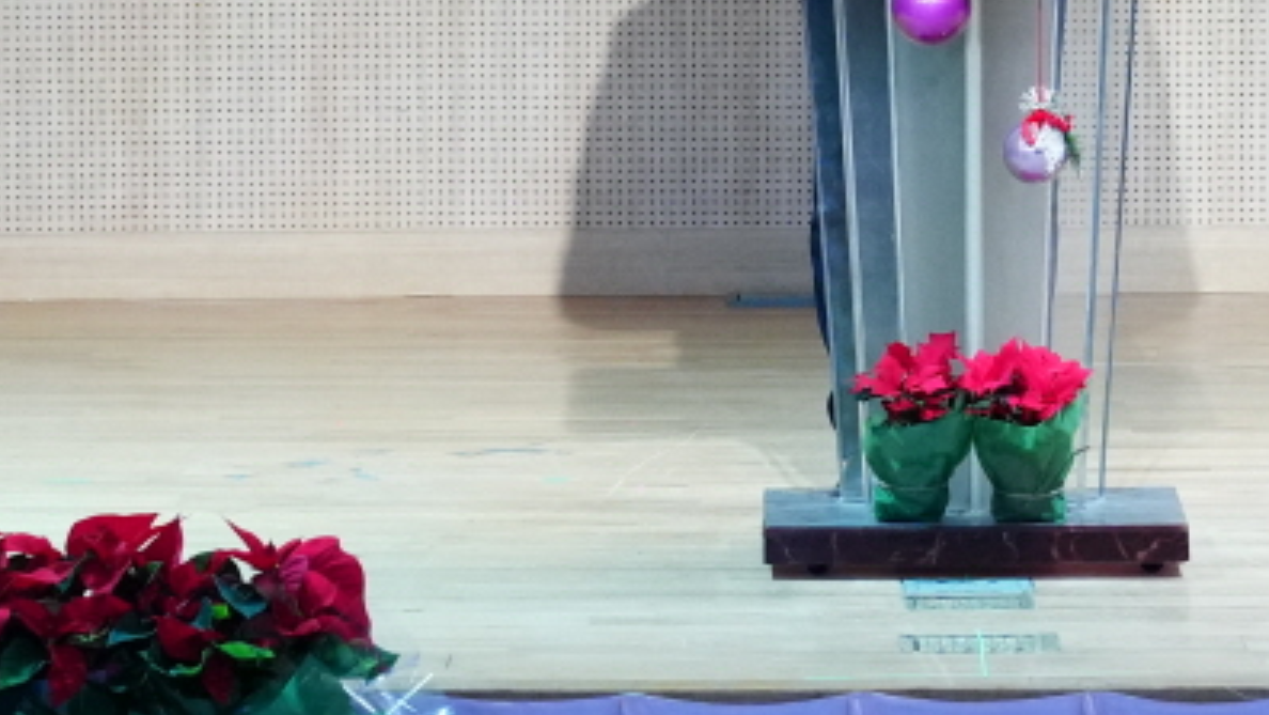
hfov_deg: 6.5
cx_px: 779
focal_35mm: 333
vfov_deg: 3.6
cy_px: -51
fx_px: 11208
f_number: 4
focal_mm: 70
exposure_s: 1/160
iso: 2500
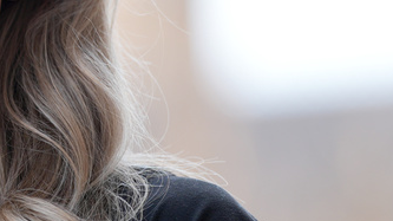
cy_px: 15
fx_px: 5875
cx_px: -40
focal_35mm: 564
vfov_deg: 2.2
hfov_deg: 3.8
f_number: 2.8
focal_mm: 175
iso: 250
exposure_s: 1/800
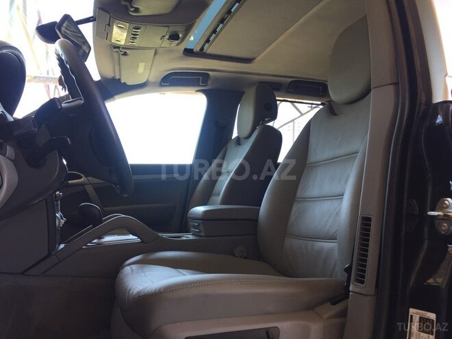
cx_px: 226
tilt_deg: +5.1
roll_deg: +0.6
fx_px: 379
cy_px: 170
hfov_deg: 61.7
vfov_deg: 48.2
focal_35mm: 29
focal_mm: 4.15
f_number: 2.2
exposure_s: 1/100
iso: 50
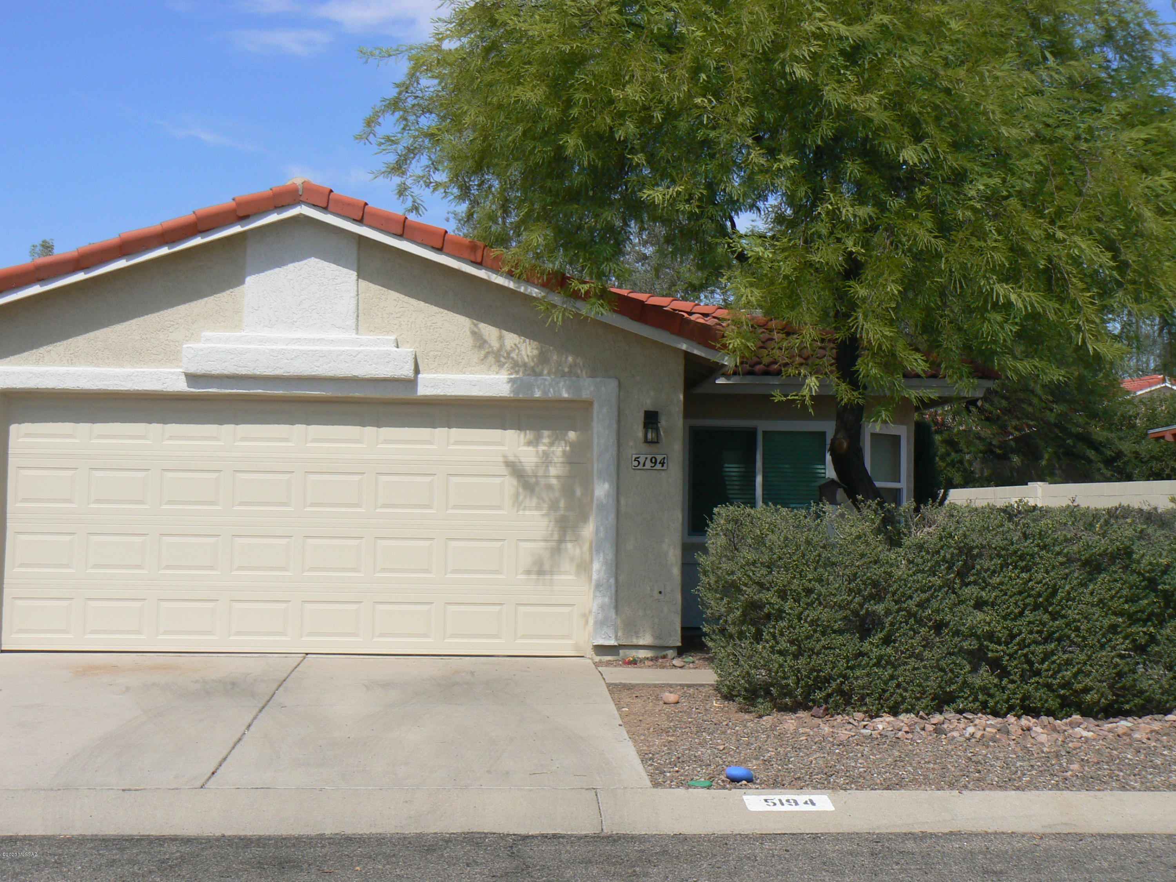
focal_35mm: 55
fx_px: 1869
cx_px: 588
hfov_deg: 34.9
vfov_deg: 26.6
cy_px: 441
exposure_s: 1/400
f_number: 7.1
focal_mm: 9.2
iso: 80
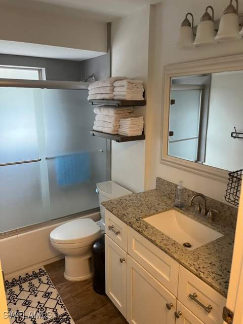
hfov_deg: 53.1
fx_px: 243
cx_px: 122
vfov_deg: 67.3
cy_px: 162
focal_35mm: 26
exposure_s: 1/60
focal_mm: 5.1
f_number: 1.6
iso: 200
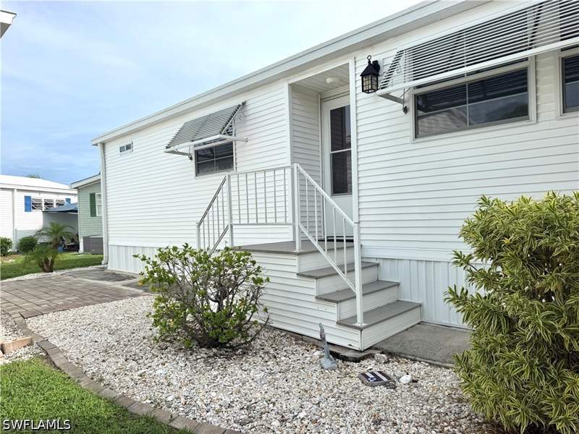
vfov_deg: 56.8
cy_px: 217
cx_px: 290
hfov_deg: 71.6
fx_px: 401
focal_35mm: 24
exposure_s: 1/5714
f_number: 1.78
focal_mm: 6.76
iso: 80
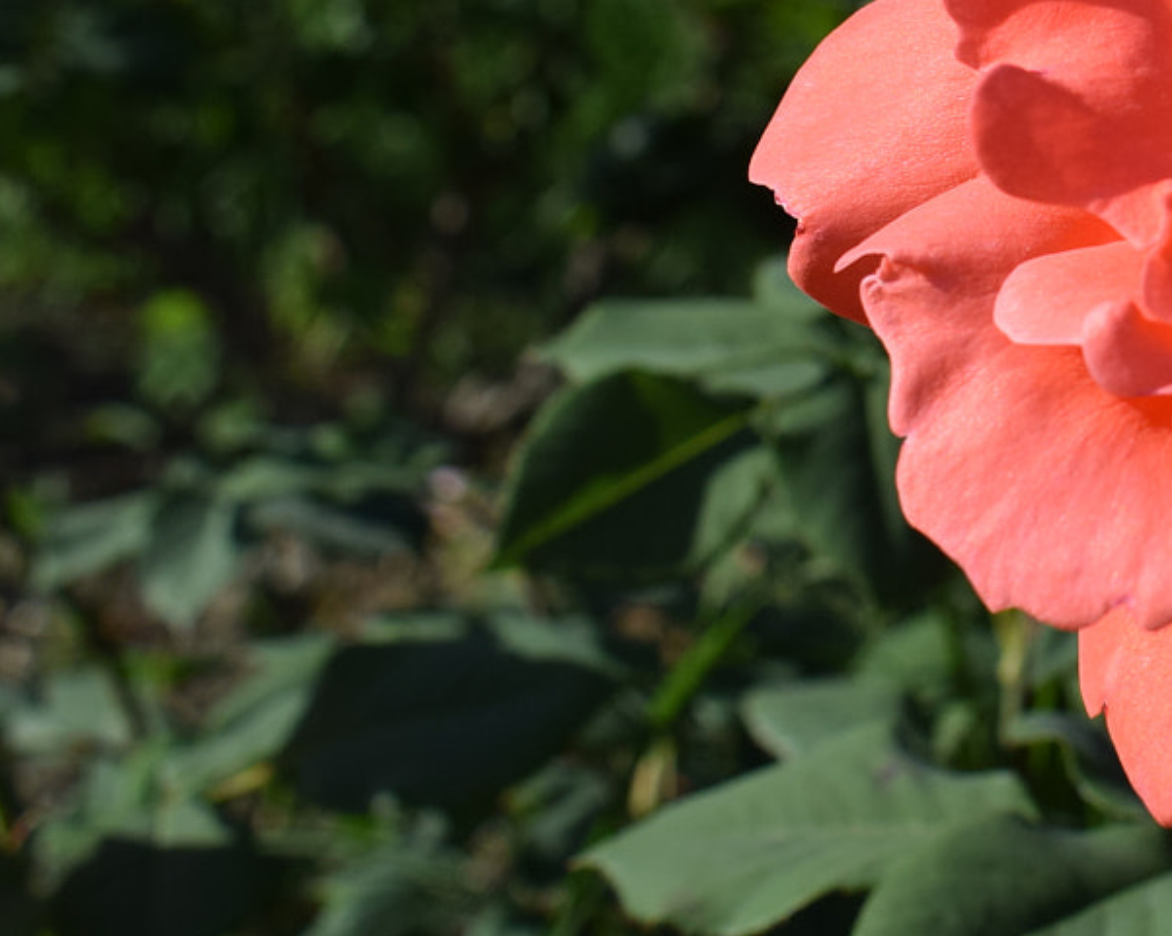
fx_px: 2990
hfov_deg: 20.7
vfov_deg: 17.7
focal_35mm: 86
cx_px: 1398
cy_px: 300
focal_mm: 23
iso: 200
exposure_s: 1/800
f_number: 8
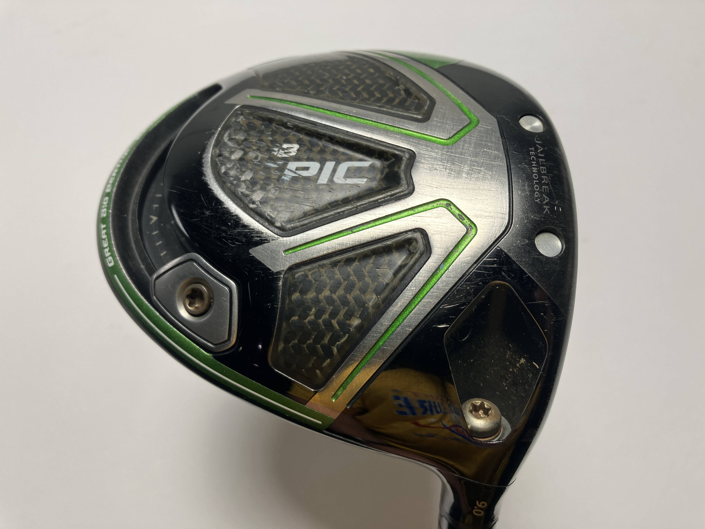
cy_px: 264
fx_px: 570
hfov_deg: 63.4
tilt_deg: -60.7
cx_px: 352
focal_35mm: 28
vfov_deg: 49.7
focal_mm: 3.99
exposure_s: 1/292
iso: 32
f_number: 1.8
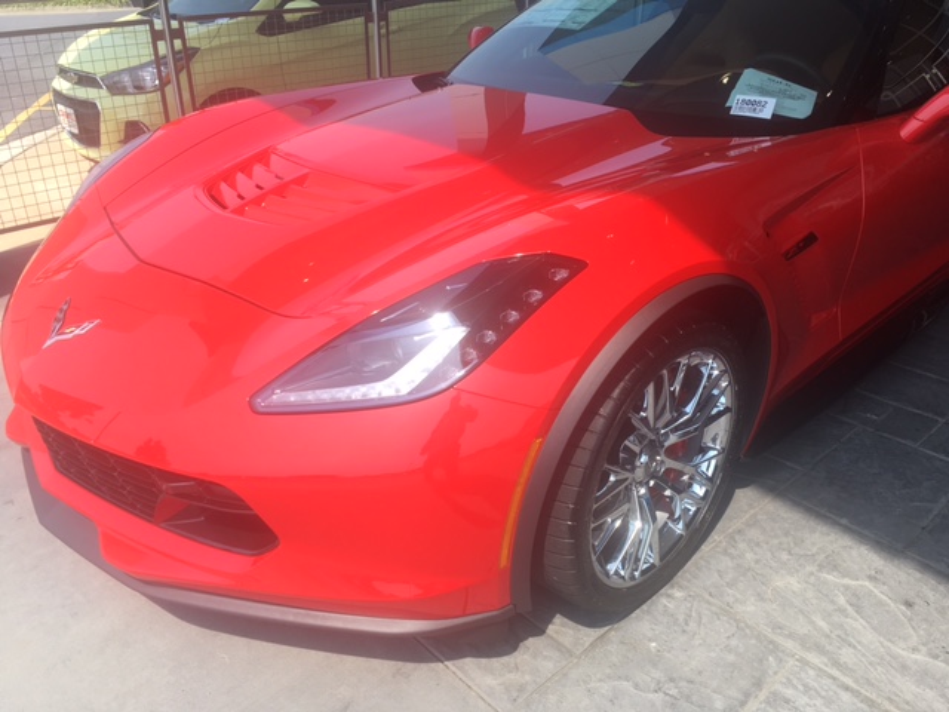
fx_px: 795
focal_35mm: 29
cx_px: 474
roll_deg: -0.9
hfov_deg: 61.7
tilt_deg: -27.4
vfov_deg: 48.2
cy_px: 356
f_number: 2.2
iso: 25
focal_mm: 4.15
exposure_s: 1/596
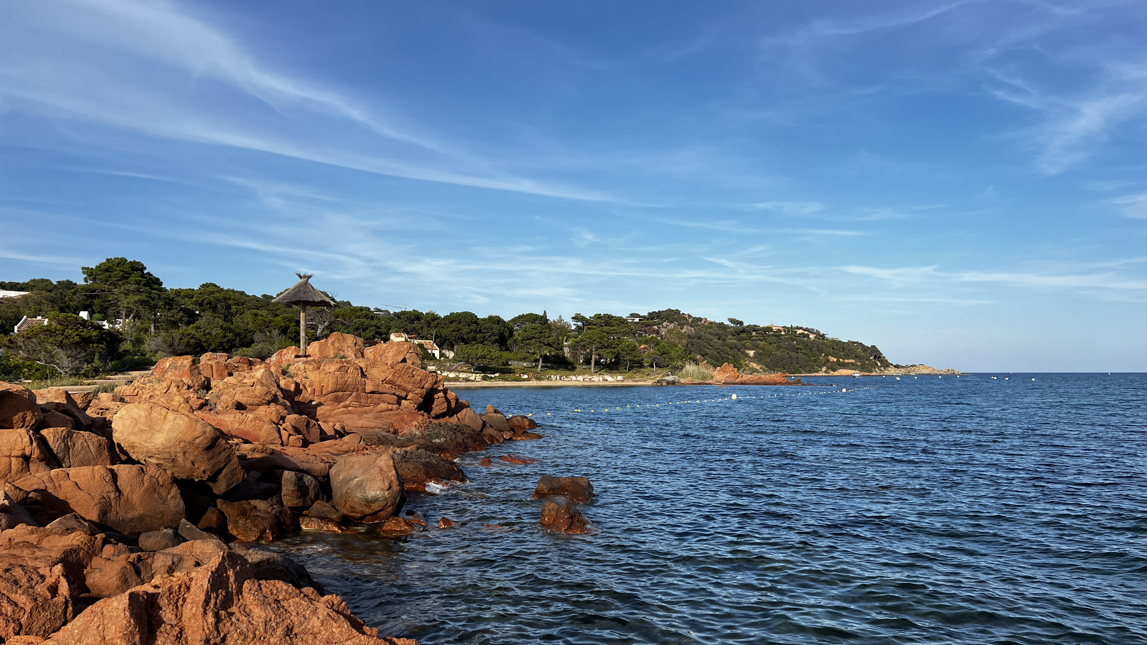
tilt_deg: -1.7
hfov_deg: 66.1
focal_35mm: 29
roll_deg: +0.3
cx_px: 584
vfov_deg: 40.0
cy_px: 393
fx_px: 882
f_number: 1.5
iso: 50
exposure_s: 1/3831
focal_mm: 5.7
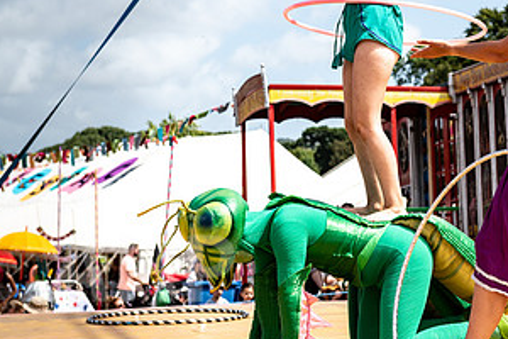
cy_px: 106
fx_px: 1623
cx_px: 467
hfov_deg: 17.5
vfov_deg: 11.9
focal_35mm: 115
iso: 90
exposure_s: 1/1600
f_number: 5.6
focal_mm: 58
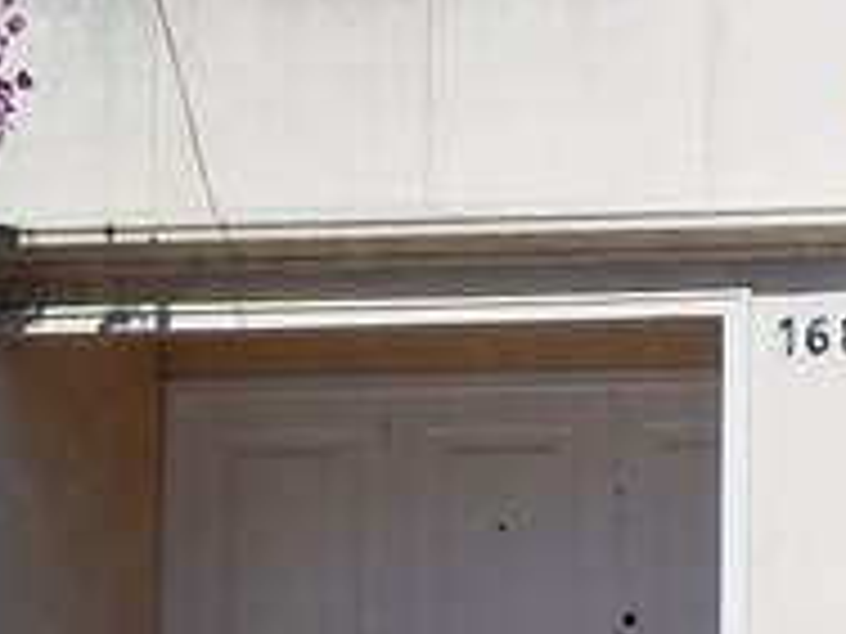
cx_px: 1238
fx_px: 3959
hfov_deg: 11.7
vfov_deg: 9.2
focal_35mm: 162
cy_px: 355
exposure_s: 1/640
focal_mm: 5.6
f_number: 6.5
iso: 125
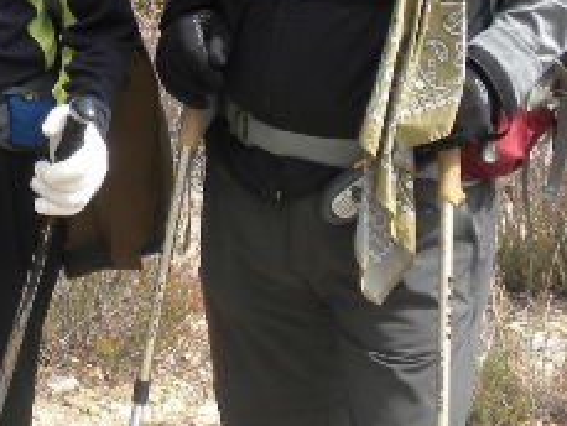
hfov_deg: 15.3
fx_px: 2065
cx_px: -12
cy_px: -175
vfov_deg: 11.4
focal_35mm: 126
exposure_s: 1/453
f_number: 3.5
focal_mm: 6.6
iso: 91
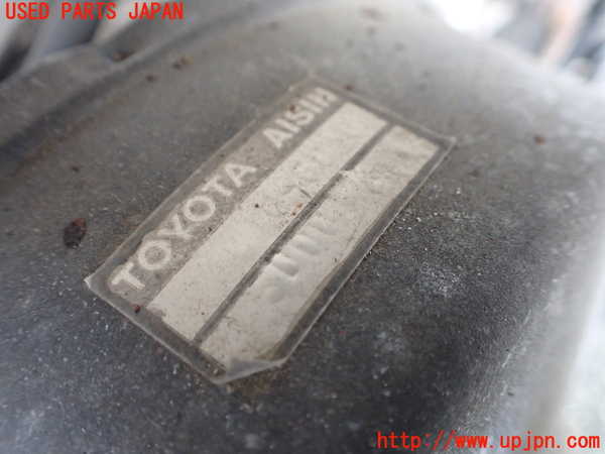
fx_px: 524
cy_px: 227
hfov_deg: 60.0
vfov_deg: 46.8
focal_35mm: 30
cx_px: 302
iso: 640
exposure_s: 1/125
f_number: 2.3
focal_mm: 5.4
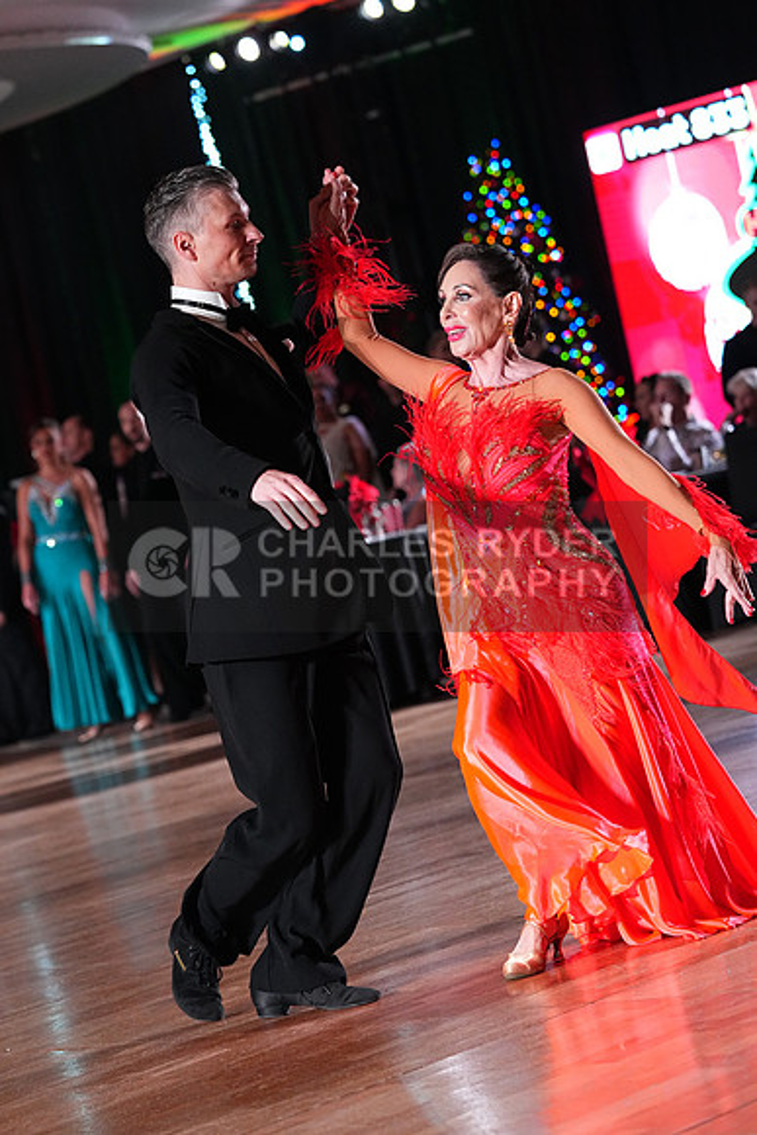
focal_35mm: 125
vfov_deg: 16.4
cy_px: 568
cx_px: 378
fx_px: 3940
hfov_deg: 11.0
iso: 6400
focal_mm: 125
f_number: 4.5
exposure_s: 1/400
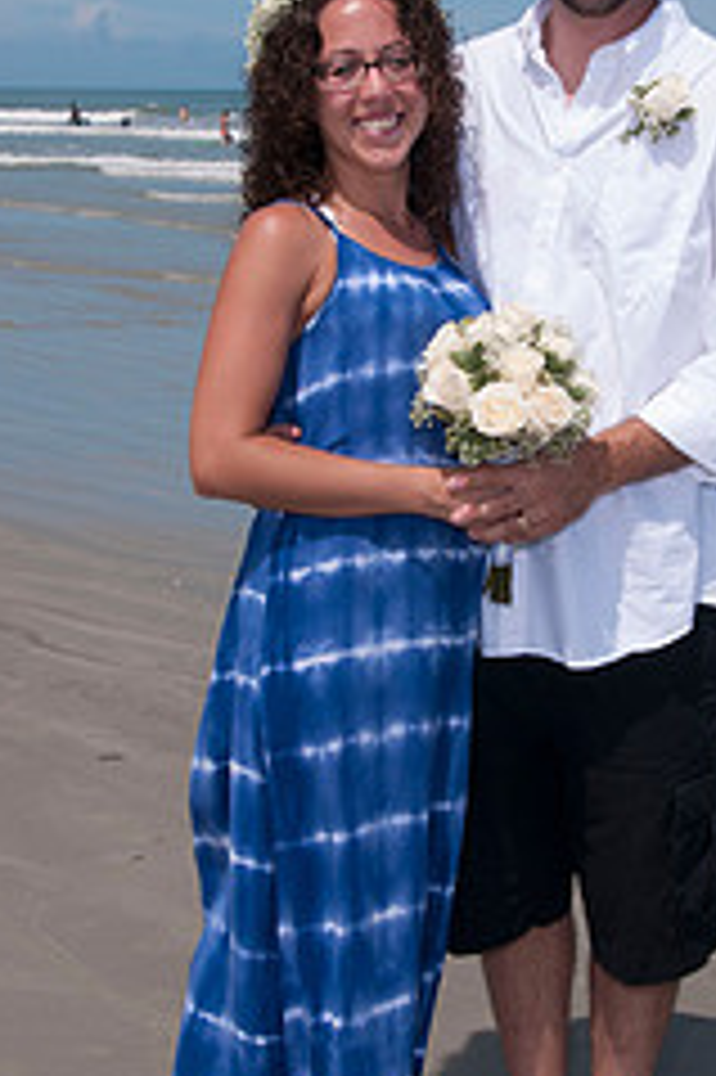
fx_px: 2360
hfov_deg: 17.2
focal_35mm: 79
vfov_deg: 25.7
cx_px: 507
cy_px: 464
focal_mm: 28
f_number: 11
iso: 100
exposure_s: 1/250
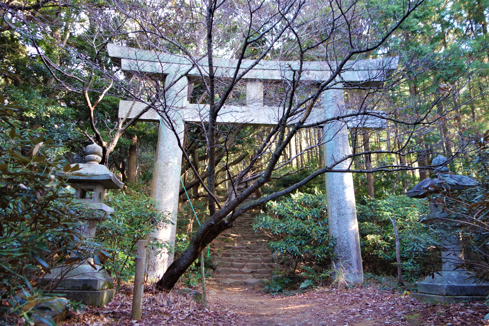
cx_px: 244
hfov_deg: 65.5
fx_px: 380
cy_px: 163
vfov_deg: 46.4
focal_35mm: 28
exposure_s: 1/100
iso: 160
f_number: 1.8
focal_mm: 10.4
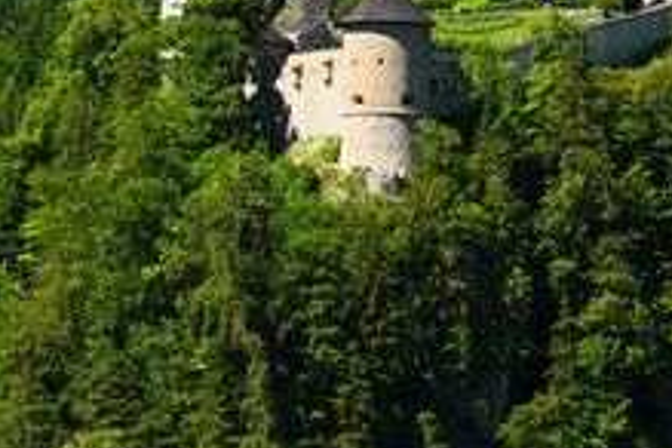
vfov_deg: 7.1
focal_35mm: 192
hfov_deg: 10.7
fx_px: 3584
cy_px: -18
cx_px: 276
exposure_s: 1/200
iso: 250
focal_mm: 70
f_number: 8
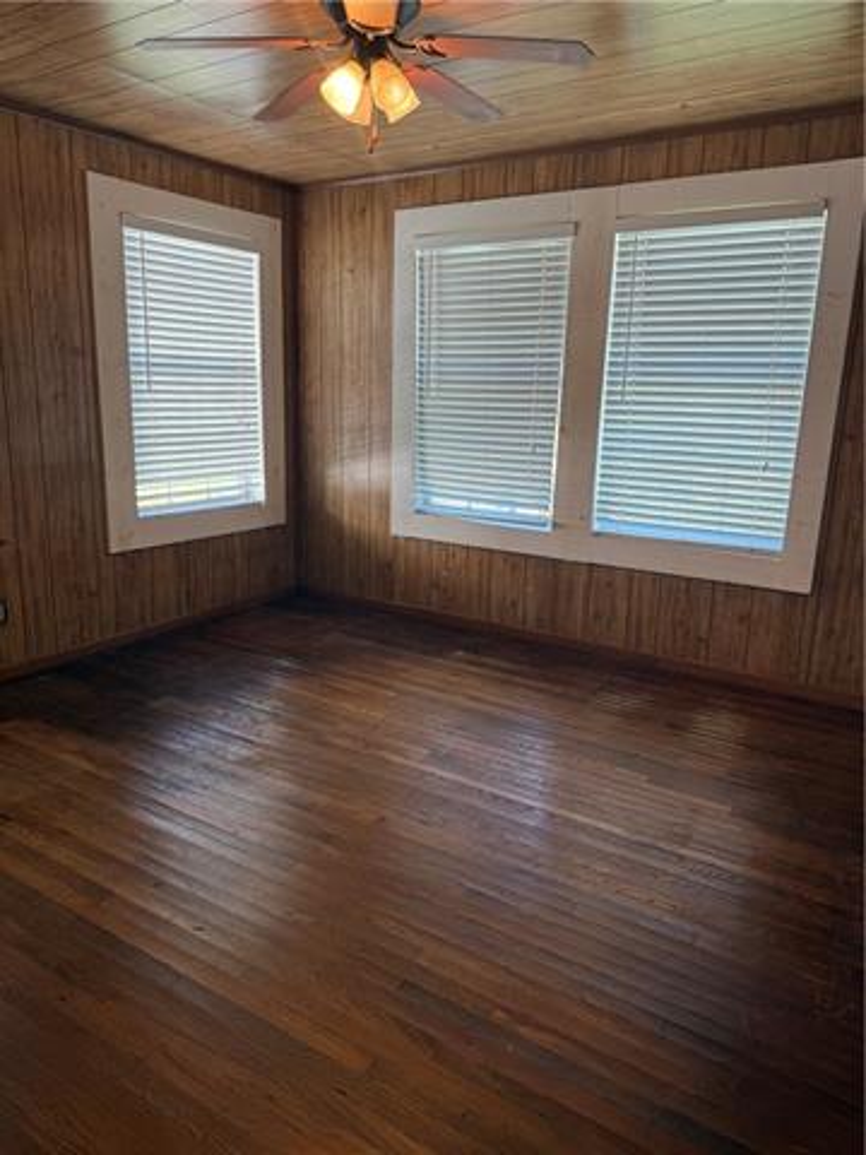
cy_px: 578
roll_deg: -1.6
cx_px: 433
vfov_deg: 71.6
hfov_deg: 56.8
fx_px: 801
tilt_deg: -11.1
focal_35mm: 24
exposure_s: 1/60
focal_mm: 6.76
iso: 125
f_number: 1.78
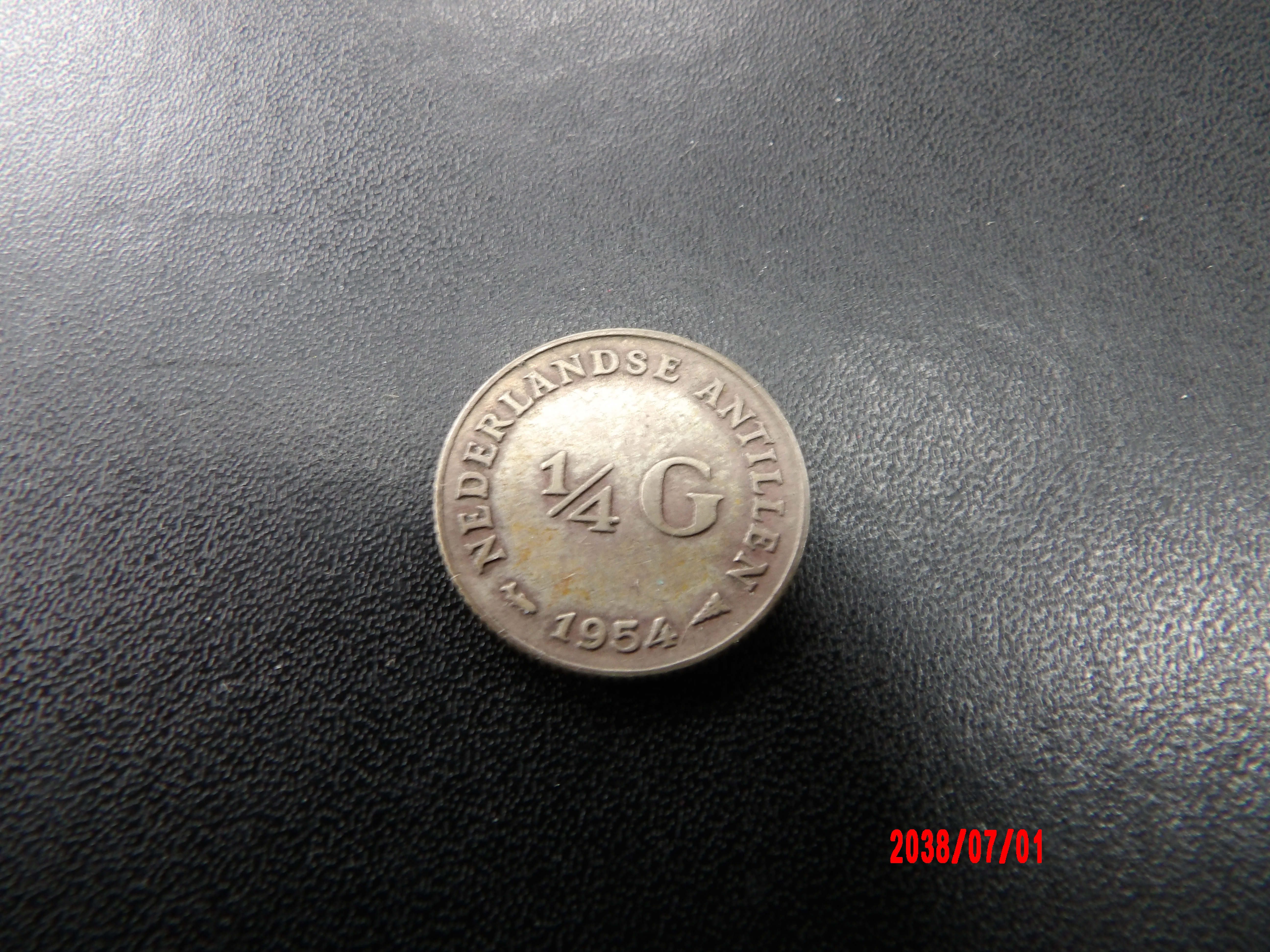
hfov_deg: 73.9
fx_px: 844
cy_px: 476
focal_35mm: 23
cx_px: 635
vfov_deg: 58.9
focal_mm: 4.2
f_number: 4.1
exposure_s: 1/15
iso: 202
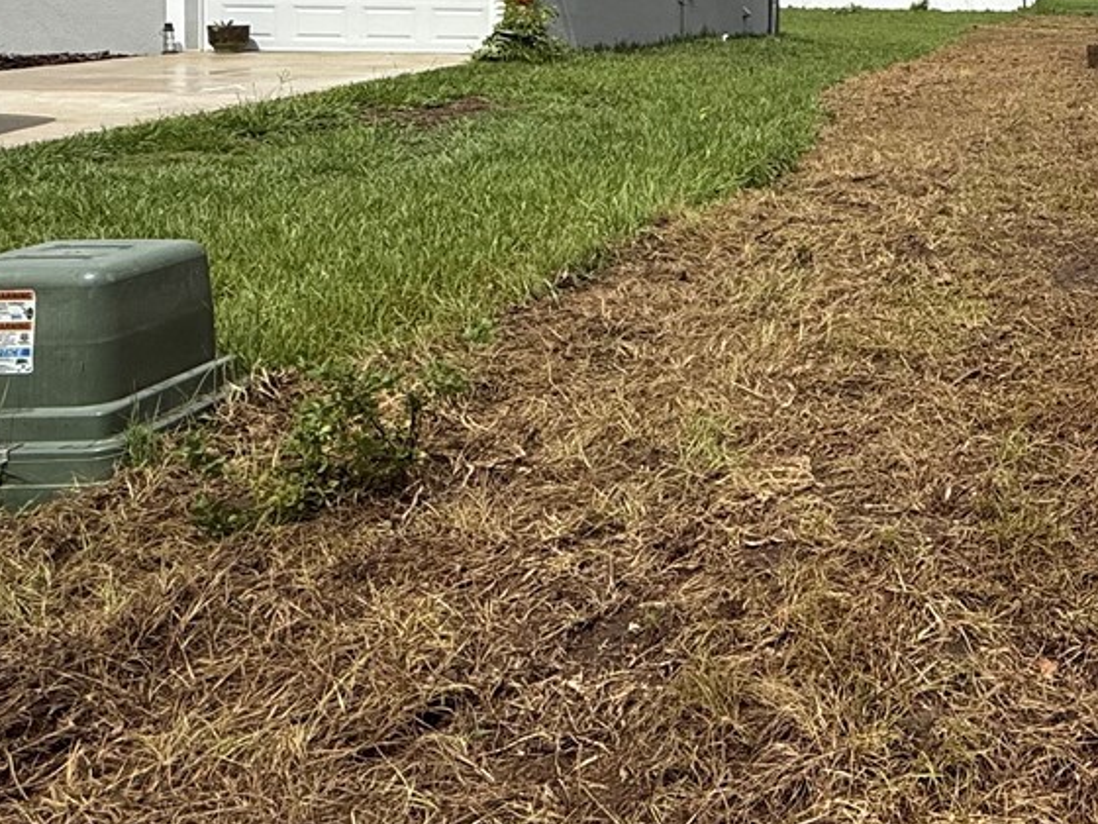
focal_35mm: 40
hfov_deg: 39.5
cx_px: 1169
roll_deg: -0.2
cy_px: 31
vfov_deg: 33.4
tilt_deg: -0.4
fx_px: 1269
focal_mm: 2.22
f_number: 2.2
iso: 50
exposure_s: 1/3125
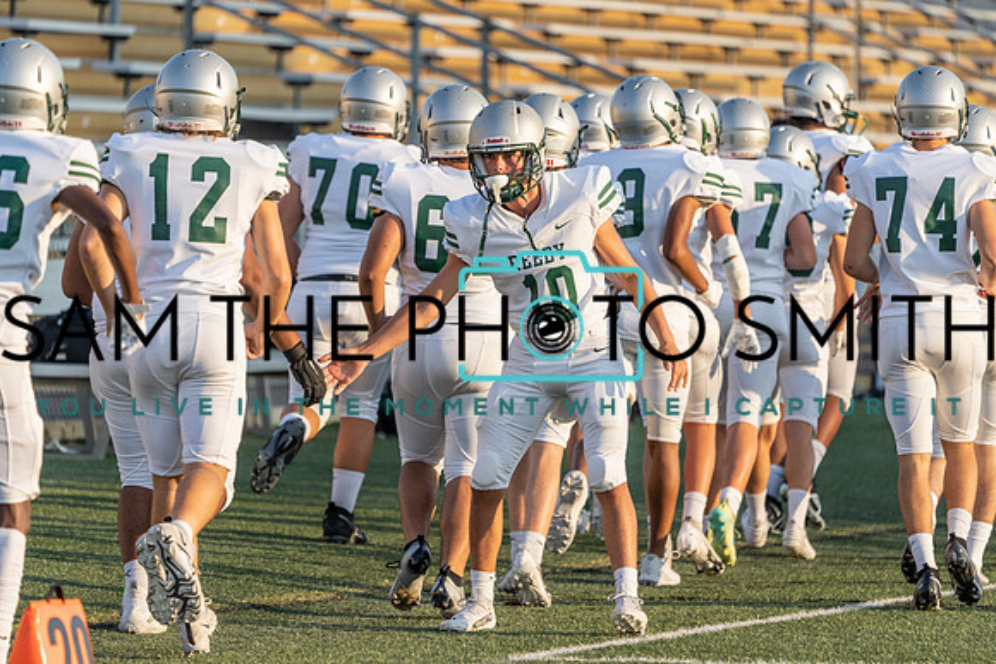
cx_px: 498
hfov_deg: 5.5
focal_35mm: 373
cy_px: 332
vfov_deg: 3.7
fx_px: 10322
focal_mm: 373
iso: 640
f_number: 5.6
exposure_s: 1/1000
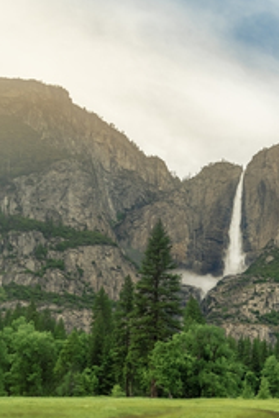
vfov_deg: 39.2
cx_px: 209
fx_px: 570
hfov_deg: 27.2
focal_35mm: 49
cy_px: 315
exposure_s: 1/500
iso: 640
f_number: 8
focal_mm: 24
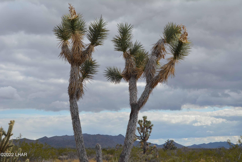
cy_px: 81
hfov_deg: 24.6
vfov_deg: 16.6
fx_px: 555
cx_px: 121
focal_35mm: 82
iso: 100
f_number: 8
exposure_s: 1/250
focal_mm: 55
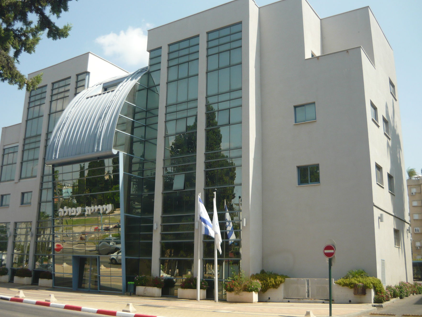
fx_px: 439
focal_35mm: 36
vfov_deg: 39.7
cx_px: 195
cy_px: 154
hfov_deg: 51.3
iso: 100
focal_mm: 5.5
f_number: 8
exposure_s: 1/160
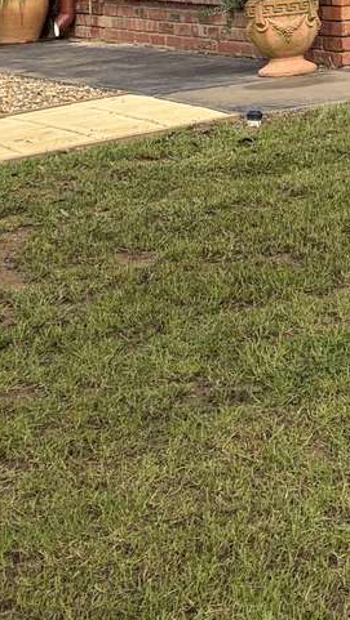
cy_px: -129
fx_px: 1862
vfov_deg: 18.0
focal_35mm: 113
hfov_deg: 9.2
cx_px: 934
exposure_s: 1/1393
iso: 50
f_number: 1.6
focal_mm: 5.96
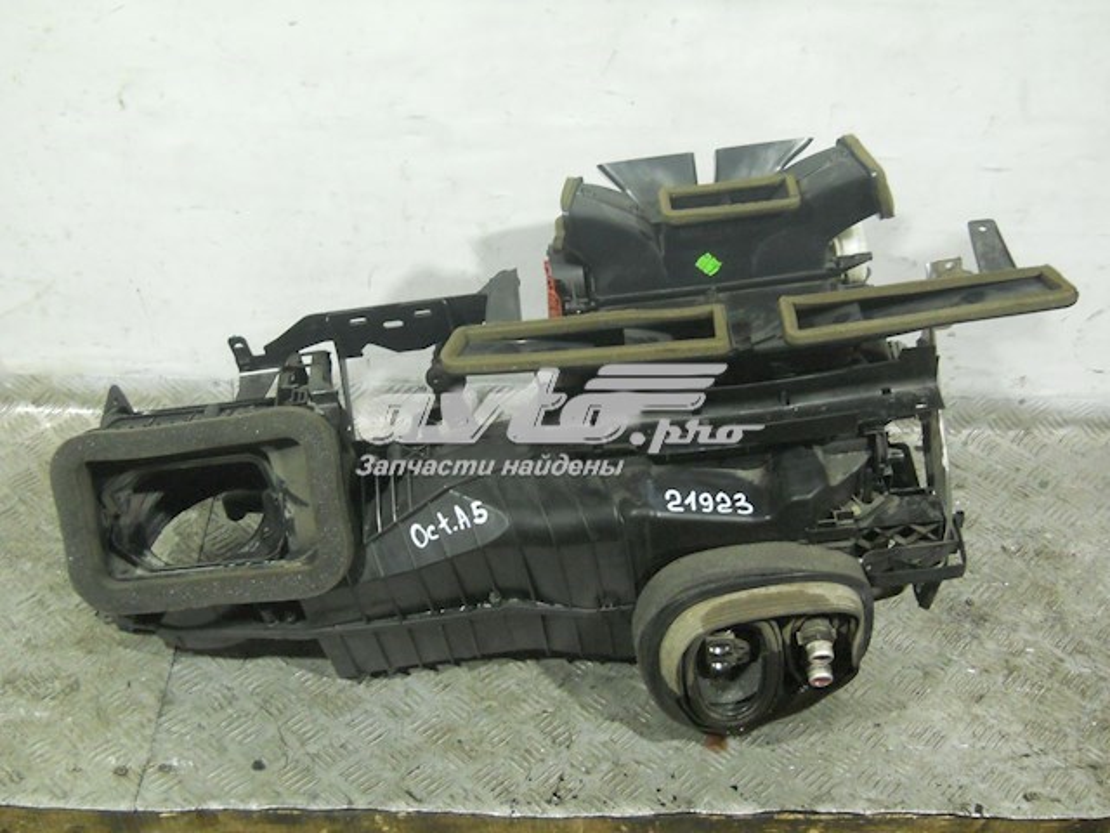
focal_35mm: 41
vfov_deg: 35.1
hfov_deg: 45.8
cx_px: 555
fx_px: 1315
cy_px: 416
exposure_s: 1/30
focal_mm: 6.72
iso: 320
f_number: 3.1
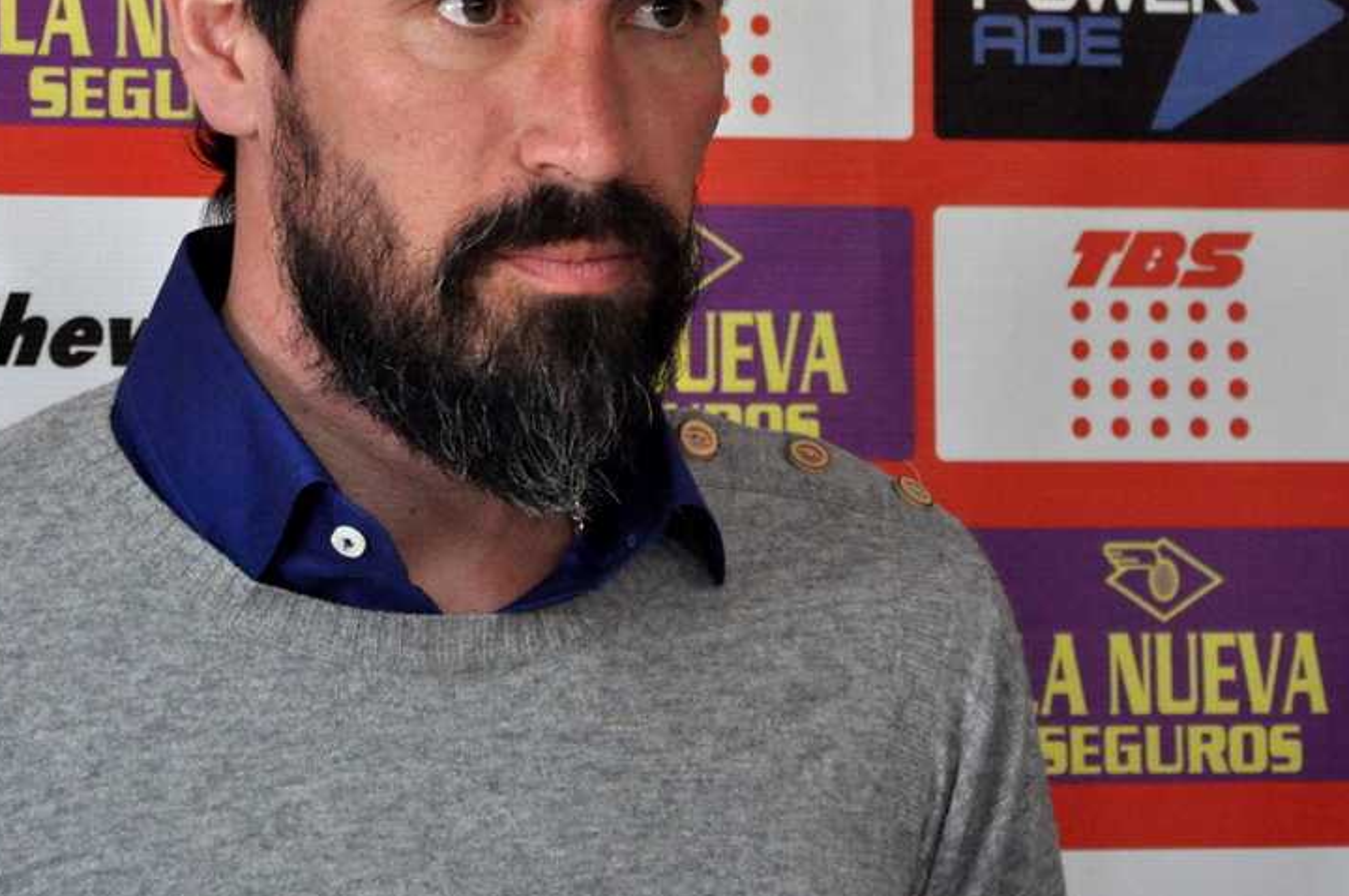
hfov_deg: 9.2
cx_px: 528
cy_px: 261
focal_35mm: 225
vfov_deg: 6.1
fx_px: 8420
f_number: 5.6
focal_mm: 90
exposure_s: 1/125
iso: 2500
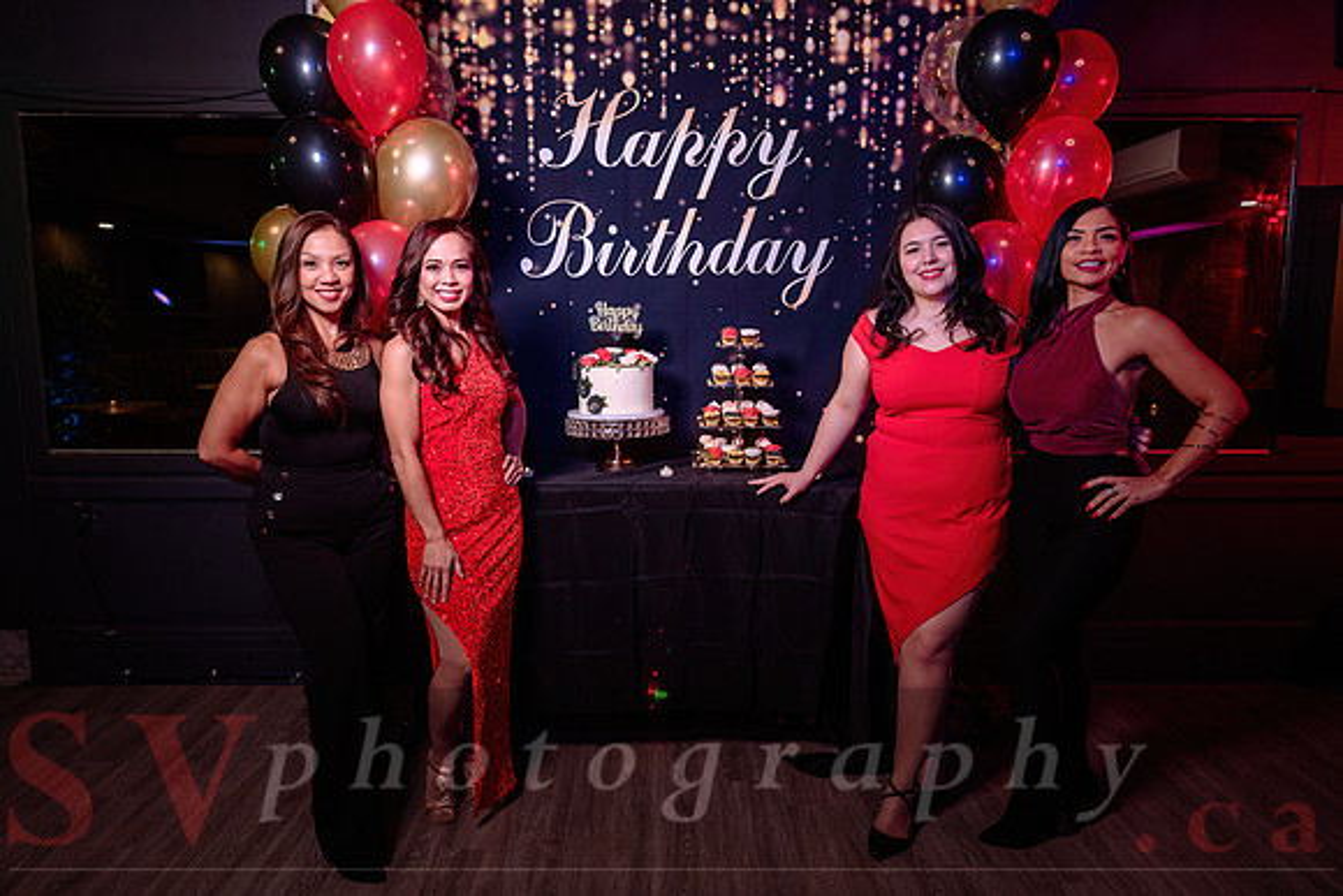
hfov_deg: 72.3
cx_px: 672
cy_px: 448
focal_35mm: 25
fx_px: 920
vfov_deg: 52.0
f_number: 3.5
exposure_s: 1/100
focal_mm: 24
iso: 160
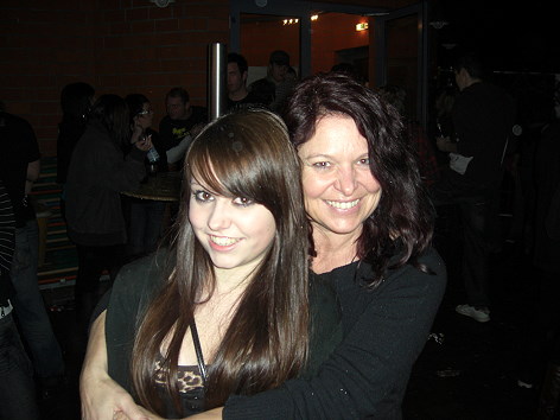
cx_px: 280
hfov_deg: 49.0
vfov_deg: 37.7
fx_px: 615
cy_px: 210
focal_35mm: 38
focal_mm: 7.9
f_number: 2.8
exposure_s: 1/60
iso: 200
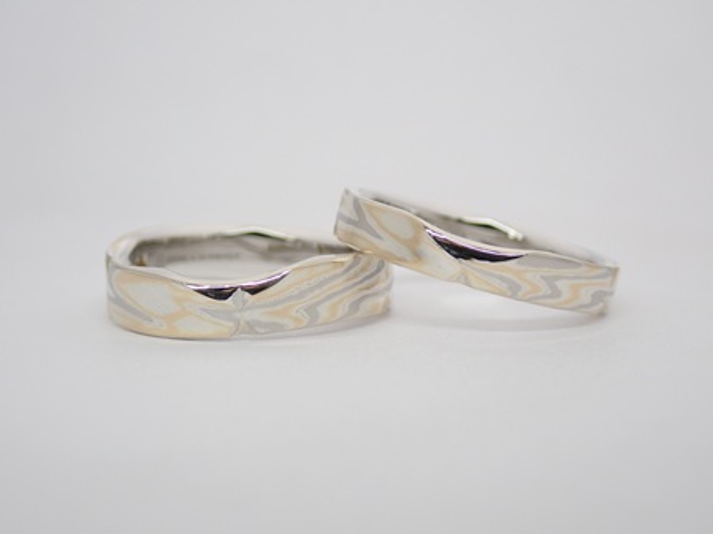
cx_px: 356
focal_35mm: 77
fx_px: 1585
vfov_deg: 19.1
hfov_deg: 25.3
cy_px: 267
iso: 200
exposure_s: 1/100
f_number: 4.1
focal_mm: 13.65
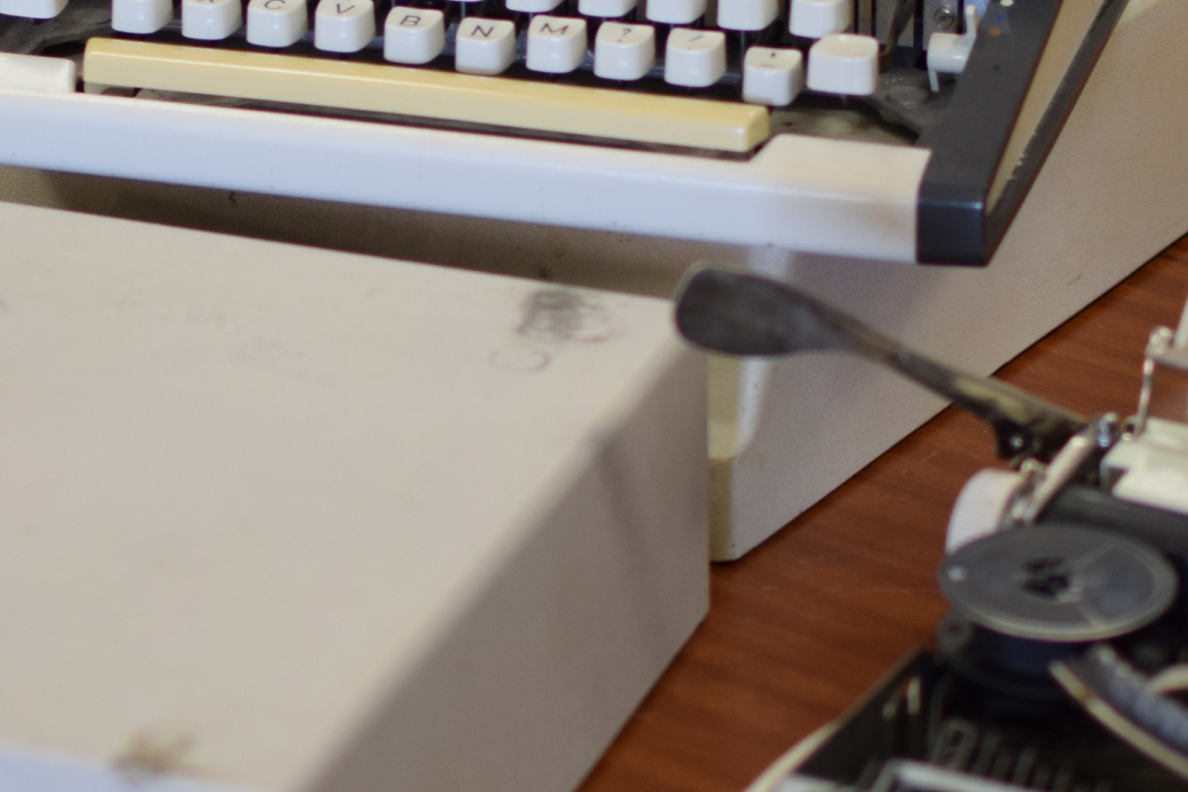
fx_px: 5198
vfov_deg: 8.7
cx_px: 281
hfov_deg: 13.0
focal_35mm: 158
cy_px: 292
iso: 200
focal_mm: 35
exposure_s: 1/125
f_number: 1.8
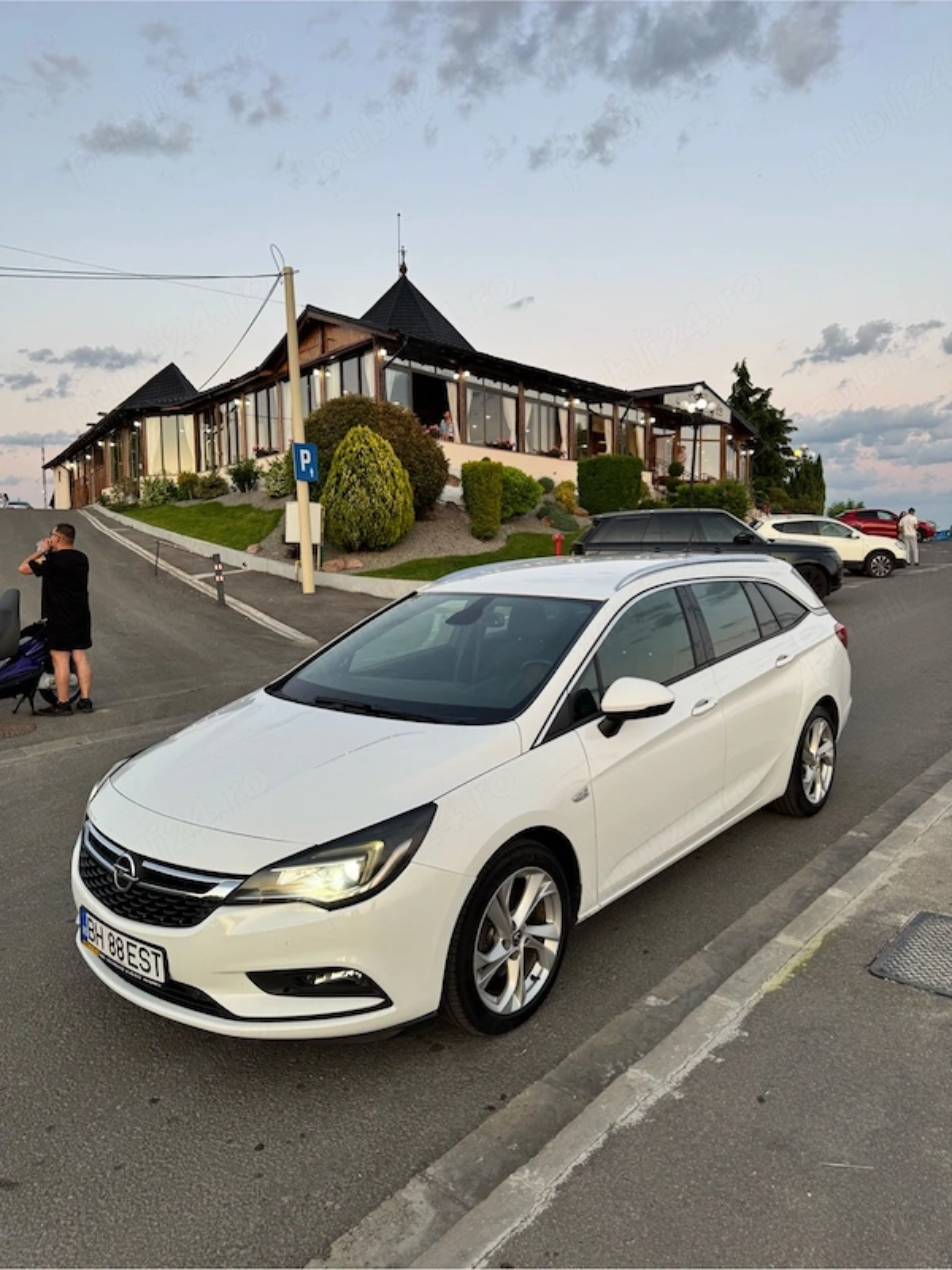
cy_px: 635
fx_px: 880
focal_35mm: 24
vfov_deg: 71.6
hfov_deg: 56.8
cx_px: 476
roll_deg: +1.2
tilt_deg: -5.3
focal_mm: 6.76
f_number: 1.78
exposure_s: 1/100
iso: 80
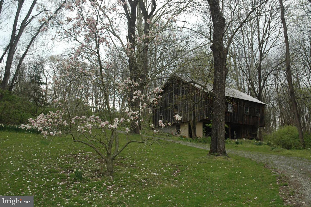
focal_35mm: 38
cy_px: 104
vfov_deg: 35.4
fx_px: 324
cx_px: 156
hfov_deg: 51.3
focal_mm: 25
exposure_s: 1/500
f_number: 5.6
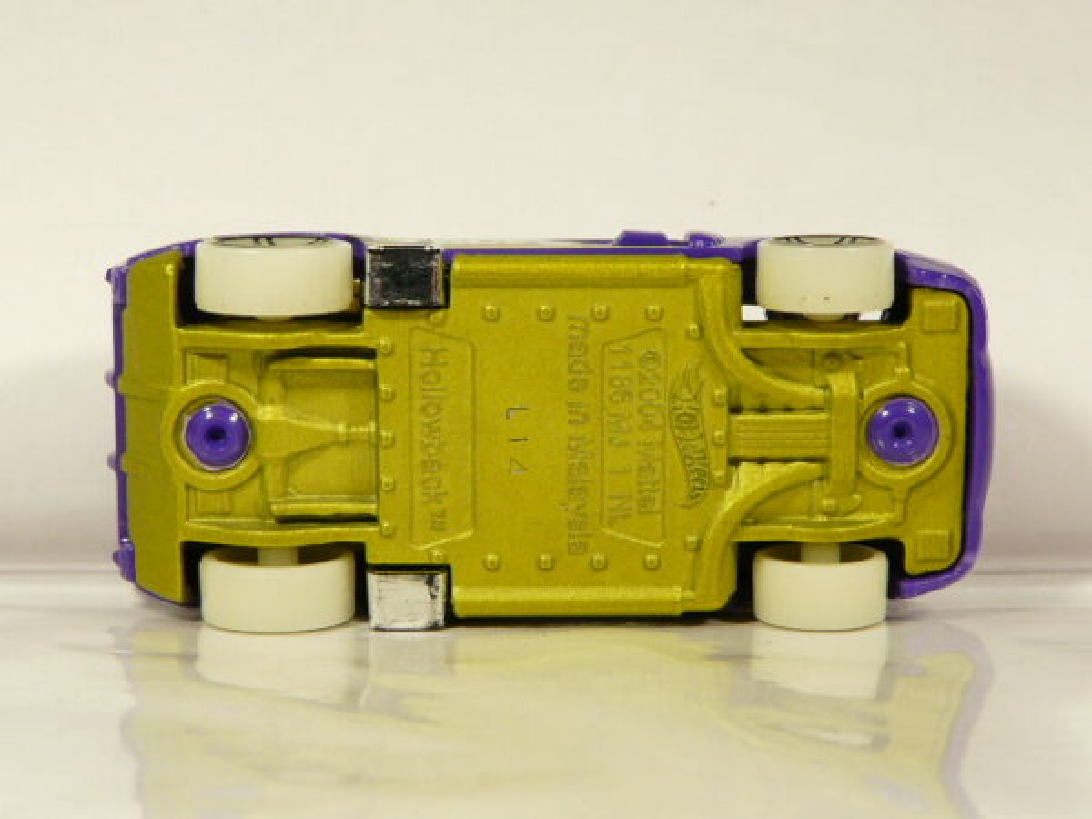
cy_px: 410
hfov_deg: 27.0
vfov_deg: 20.4
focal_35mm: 72
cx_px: 546
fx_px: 2271
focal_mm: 7.4
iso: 100
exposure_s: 1/80
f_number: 3.2
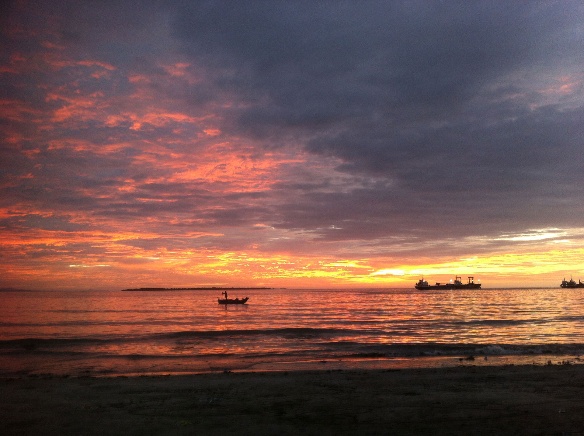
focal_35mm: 35
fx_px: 590
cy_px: 218
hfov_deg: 52.7
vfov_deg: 40.6
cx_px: 292
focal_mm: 3.85
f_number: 2.8
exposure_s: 1/17
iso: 80
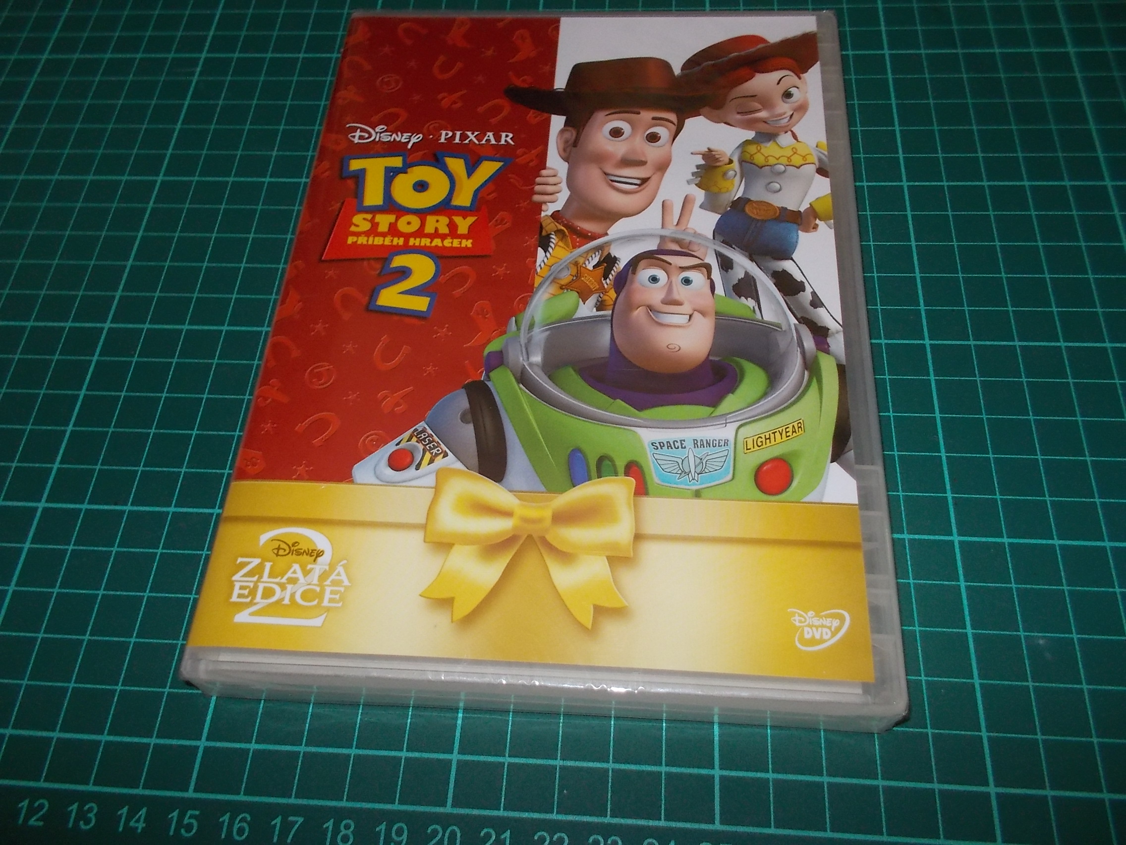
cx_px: 563
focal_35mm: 29
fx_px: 943
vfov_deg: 48.2
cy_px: 422
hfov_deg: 61.7
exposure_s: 1/30
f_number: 3.3
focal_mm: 4.1
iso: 200
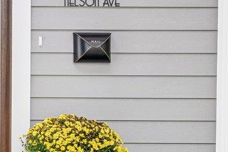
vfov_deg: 13.6
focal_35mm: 101
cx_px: -86
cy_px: 111
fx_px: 638
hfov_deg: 18.5
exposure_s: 1/125
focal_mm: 18.5
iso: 160
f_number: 9
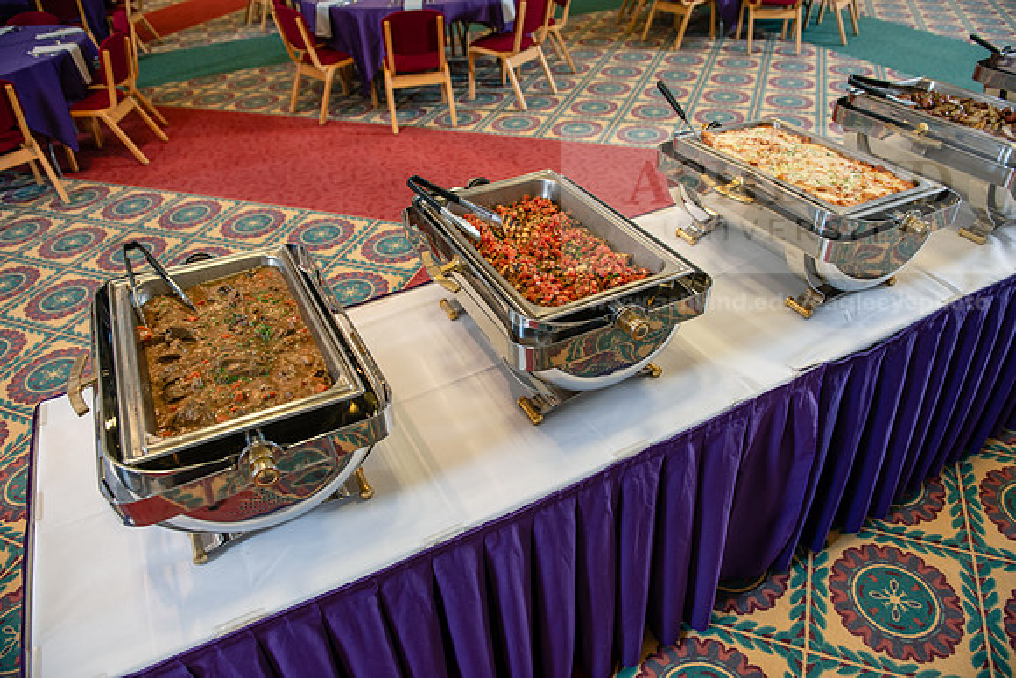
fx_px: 677
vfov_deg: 53.2
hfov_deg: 73.7
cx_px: 508
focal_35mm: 24
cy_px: 339
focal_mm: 24
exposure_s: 1/125
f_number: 3.5
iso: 500
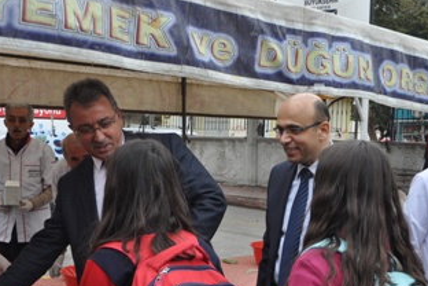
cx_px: 248
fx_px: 793
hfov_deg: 30.1
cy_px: 201
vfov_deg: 20.3
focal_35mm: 67
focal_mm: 31
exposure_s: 1/200
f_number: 7.1
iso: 200
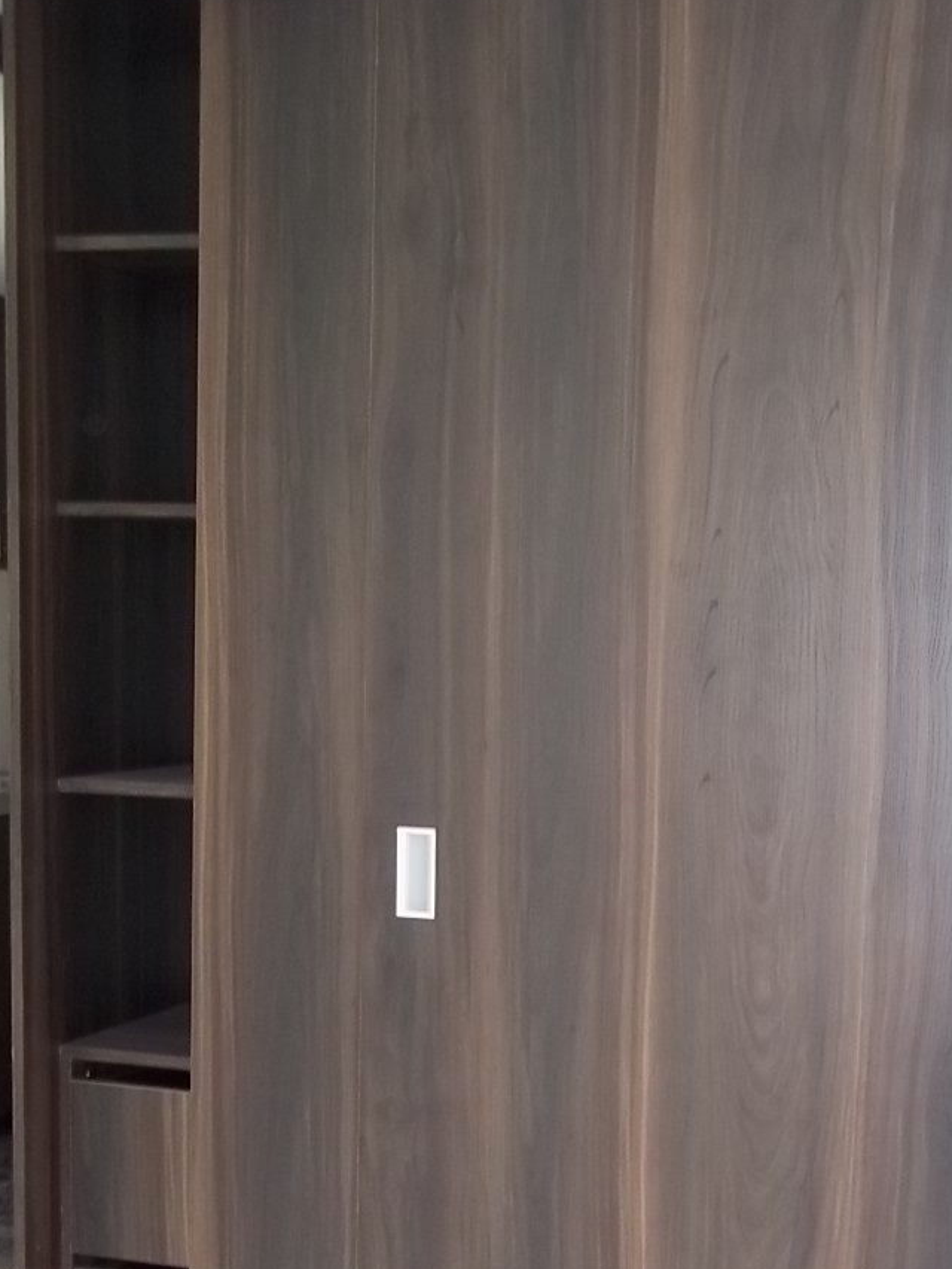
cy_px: 884
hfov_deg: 26.9
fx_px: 1980
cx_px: 599
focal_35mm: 54
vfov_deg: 35.1
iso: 160
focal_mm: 6.5
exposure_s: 1/30
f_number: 3.1
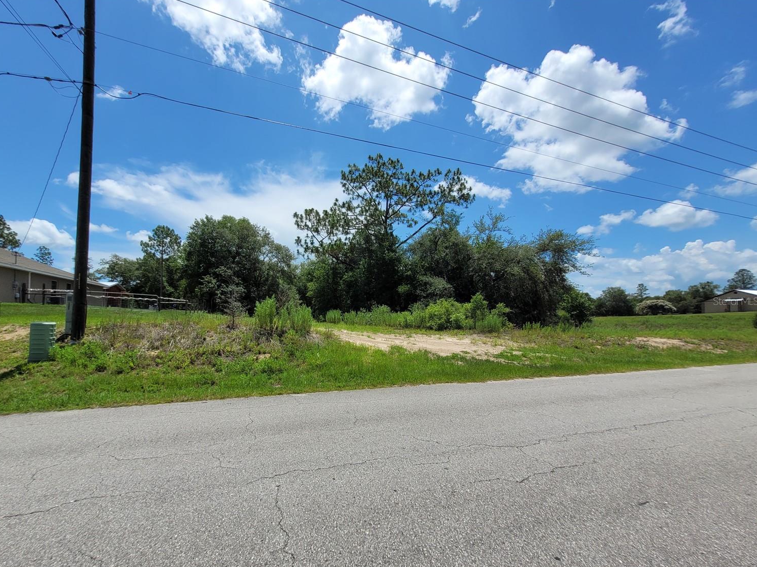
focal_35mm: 14
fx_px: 306
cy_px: 301
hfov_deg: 101.9
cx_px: 354
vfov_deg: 85.6
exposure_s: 1/2544
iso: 40
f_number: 2.2
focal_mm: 1.74
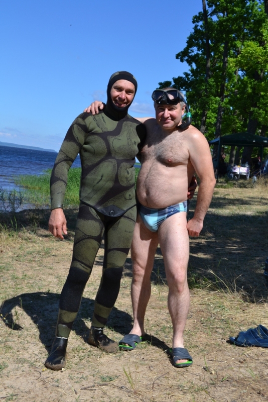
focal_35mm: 48
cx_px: 134
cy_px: 201
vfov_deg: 41.1
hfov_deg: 28.1
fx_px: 535
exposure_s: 1/250
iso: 100
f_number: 8
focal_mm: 32
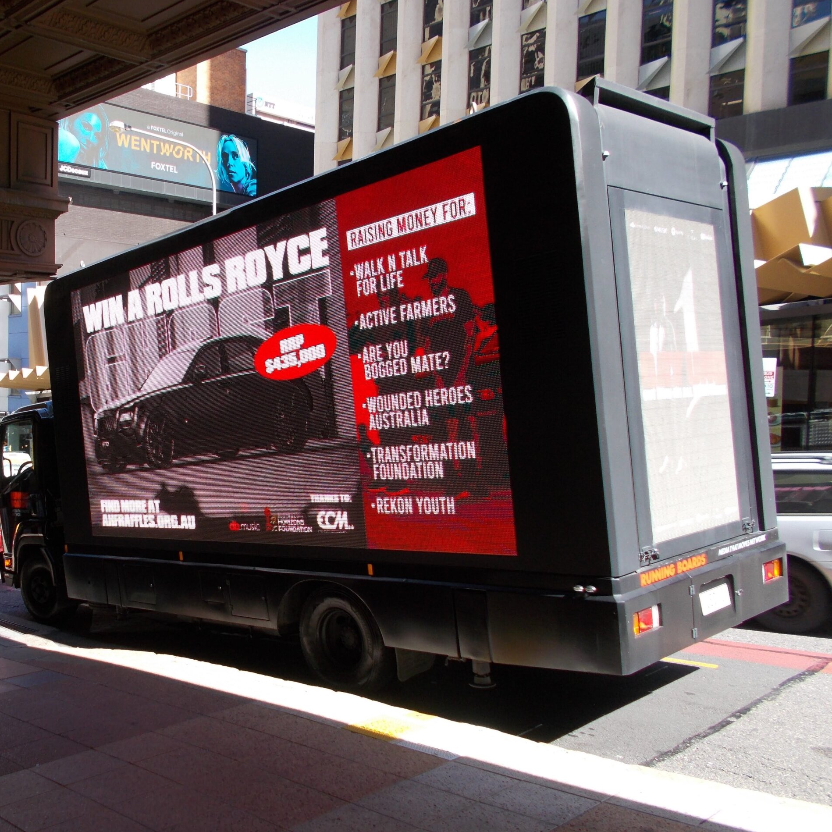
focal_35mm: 31
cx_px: 273
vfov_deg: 52.5
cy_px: 418
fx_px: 843
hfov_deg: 51.5
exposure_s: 1/200
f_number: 3.2
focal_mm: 4.6
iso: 80
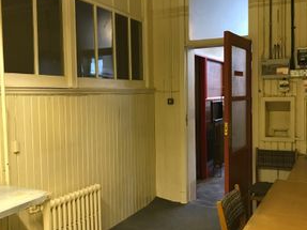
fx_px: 346
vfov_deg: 36.8
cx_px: 163
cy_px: 112
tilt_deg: -3.4
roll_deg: +0.5
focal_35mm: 39
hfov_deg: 47.9
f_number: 1.8
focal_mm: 3.99
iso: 80
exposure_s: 1/17
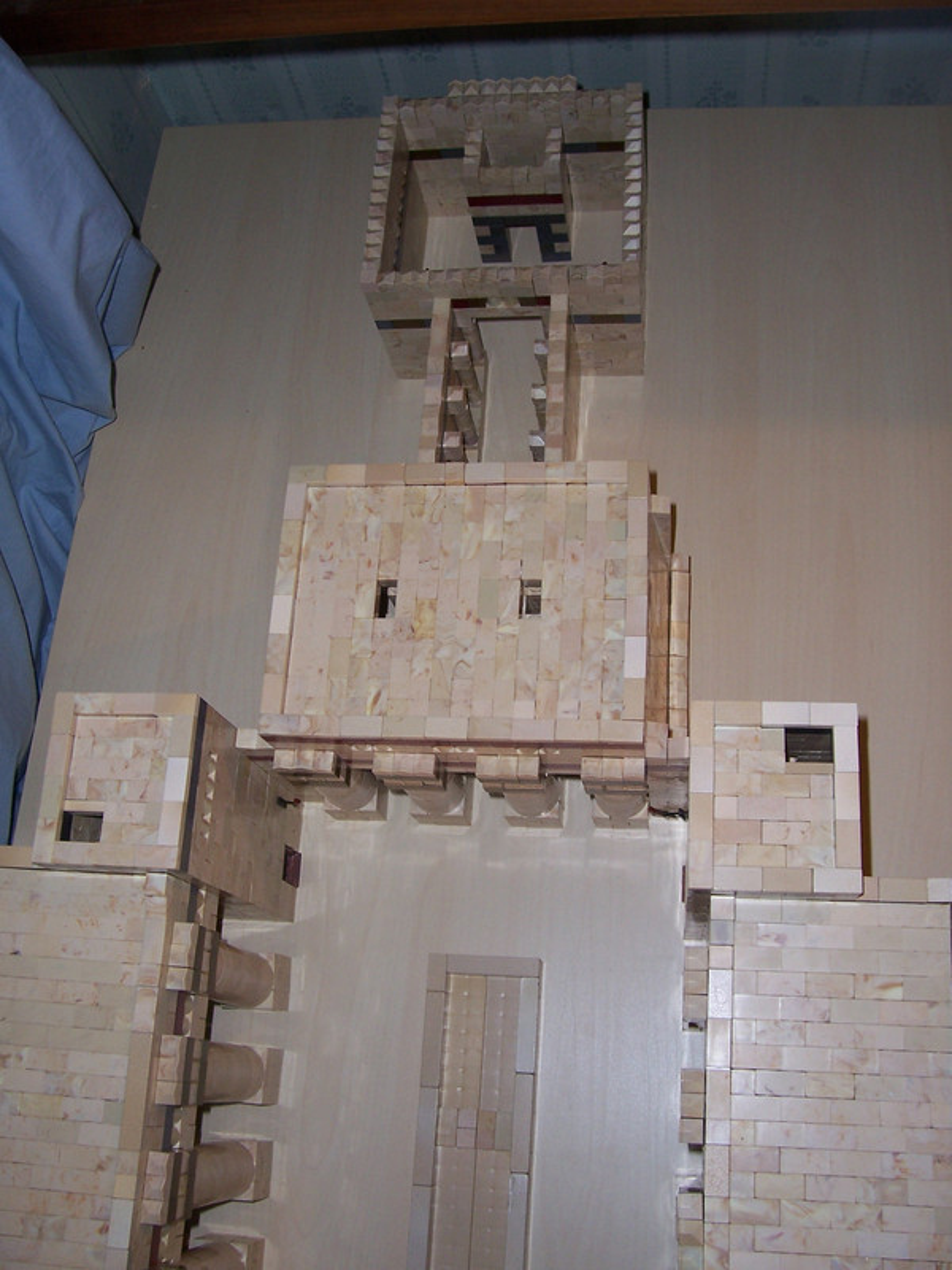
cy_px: 635
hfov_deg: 41.8
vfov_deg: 54.0
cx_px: 476
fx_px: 1247
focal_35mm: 34
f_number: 2.7
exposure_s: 1/60
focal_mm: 5.6
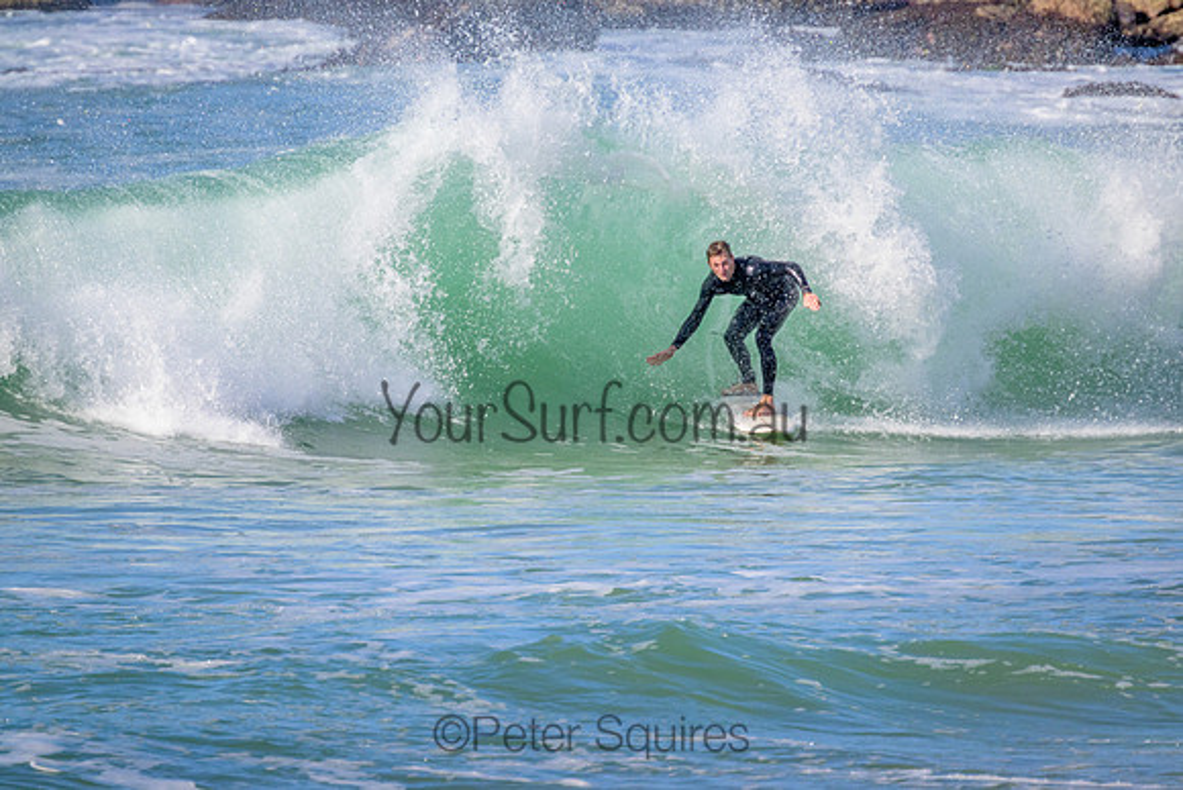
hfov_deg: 2.6
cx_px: 592
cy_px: 395
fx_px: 26294
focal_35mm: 800
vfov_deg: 1.7
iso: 1800
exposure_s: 1/2000
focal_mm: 800
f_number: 11
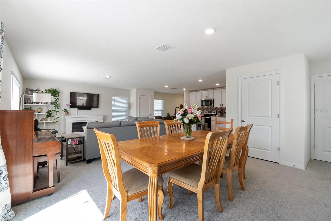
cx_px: 166
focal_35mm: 15
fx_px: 138
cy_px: 110
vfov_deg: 77.3
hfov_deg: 100.4
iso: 100
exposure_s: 1/2
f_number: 7.1
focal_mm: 10
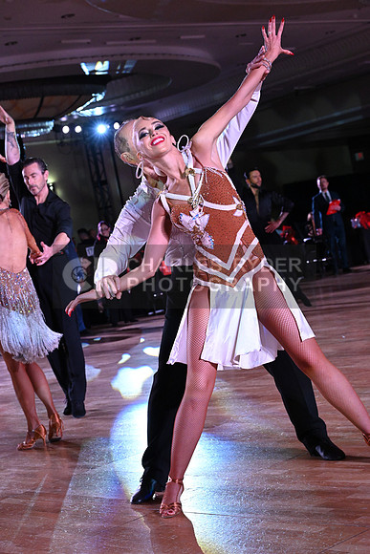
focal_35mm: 68
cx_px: 185
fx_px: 1048
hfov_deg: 20.0
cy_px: 277
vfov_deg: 29.6
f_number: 6.3
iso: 5000
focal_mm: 68
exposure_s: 1/320
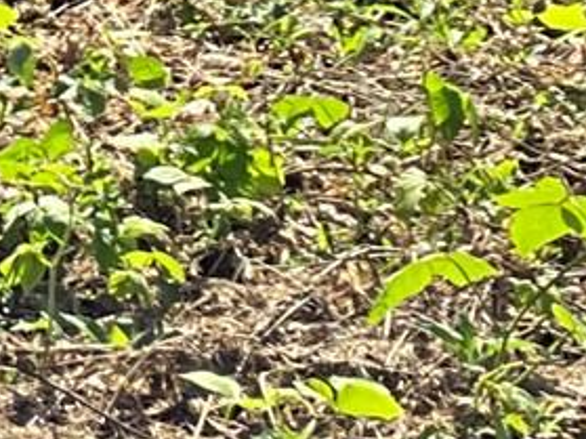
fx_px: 3604
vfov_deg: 6.8
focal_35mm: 213
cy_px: -332
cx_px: -185
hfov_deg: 9.1
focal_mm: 3
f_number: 1.8
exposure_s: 1/1195
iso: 25
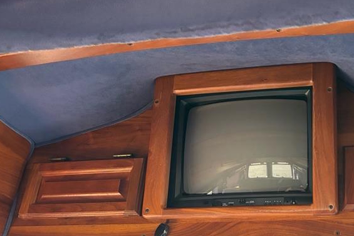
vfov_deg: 27.4
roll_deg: -3.6
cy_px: 153
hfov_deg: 39.2
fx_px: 482
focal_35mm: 49
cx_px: 266
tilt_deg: +26.9
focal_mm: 5.96
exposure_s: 1/46
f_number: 1.6
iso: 500
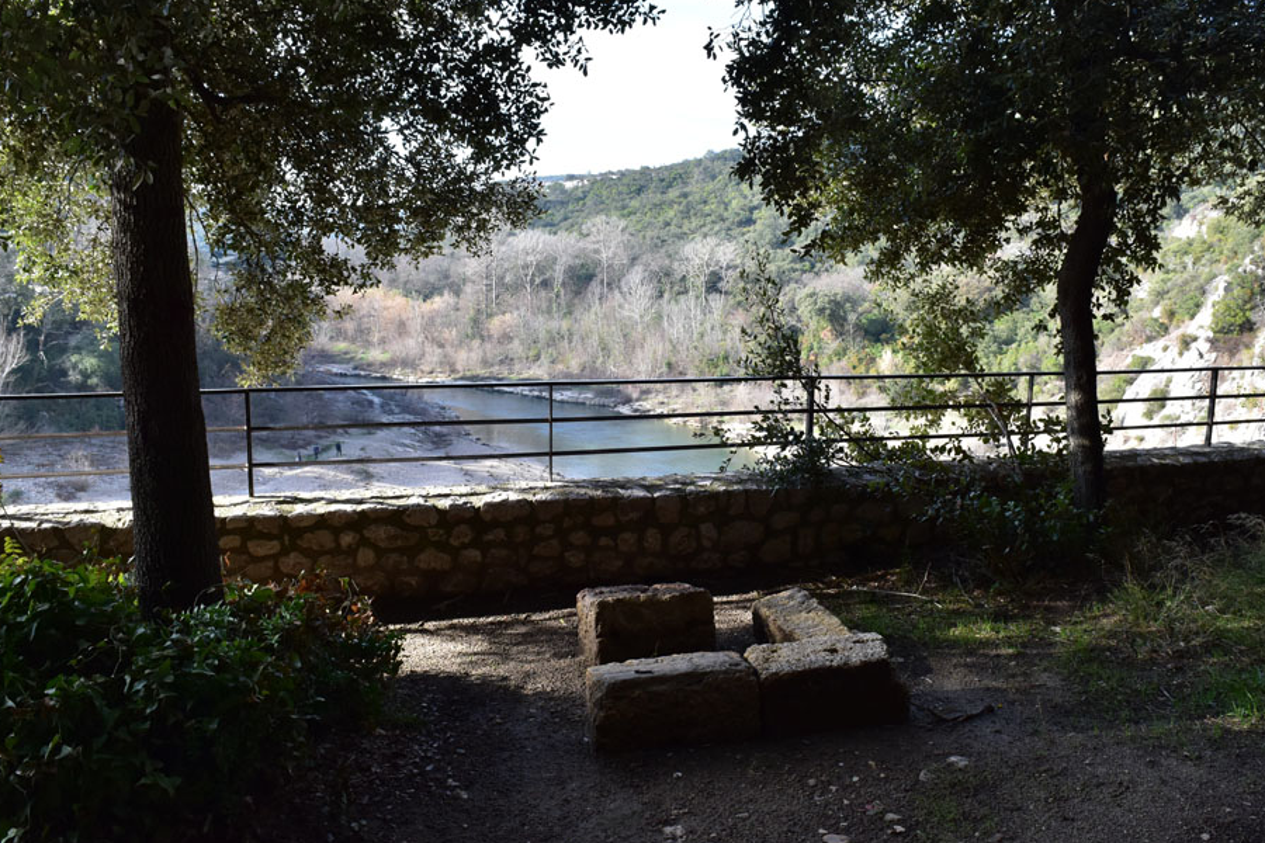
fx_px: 1054
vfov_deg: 43.6
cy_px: 407
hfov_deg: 61.9
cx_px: 682
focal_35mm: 30
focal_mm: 18
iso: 400
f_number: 10
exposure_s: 1/200
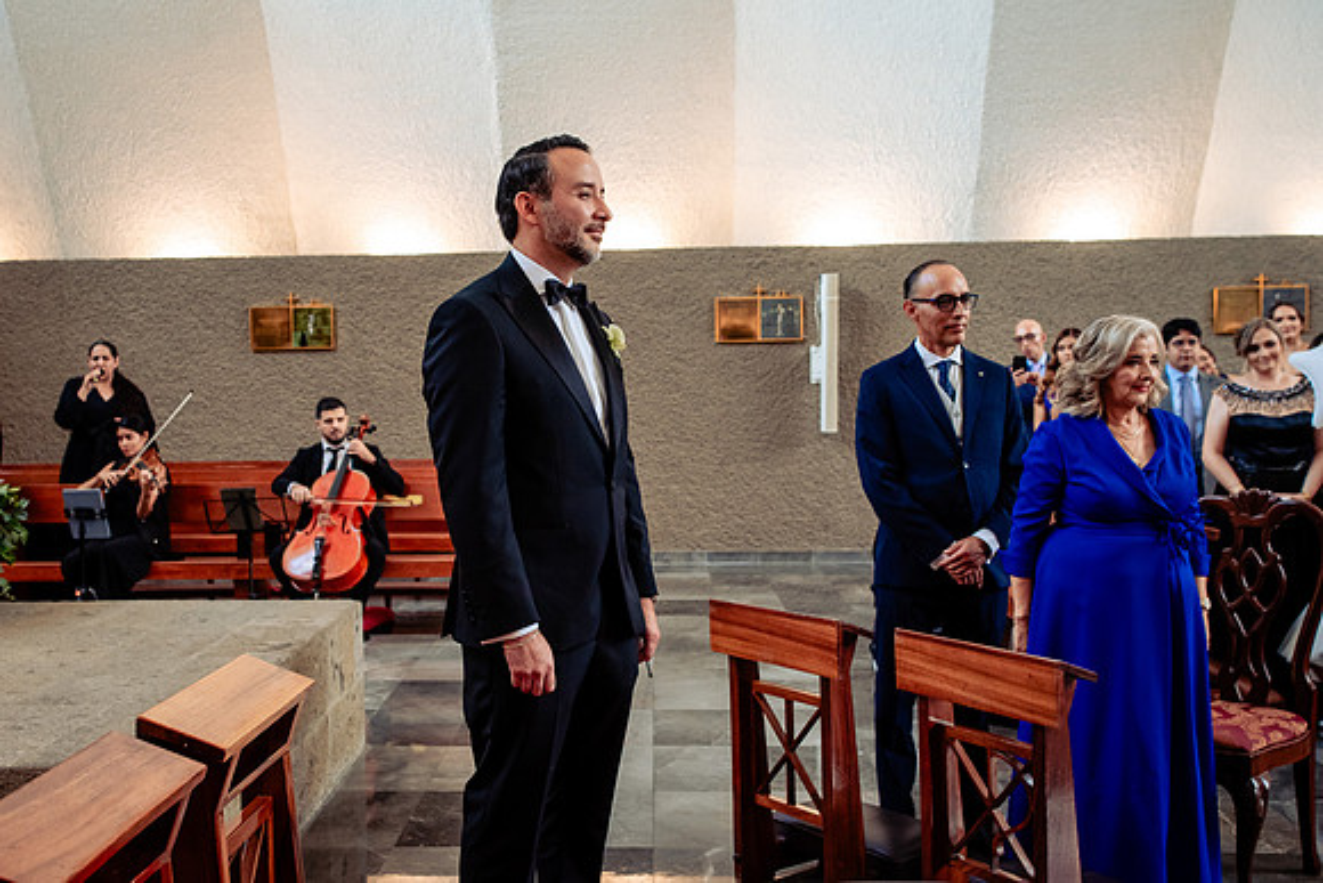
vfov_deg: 33.1
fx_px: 1487
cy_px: 440
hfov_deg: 47.8
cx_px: 558
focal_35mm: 40
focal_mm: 35
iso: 1600
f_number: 4.5
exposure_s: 1/160
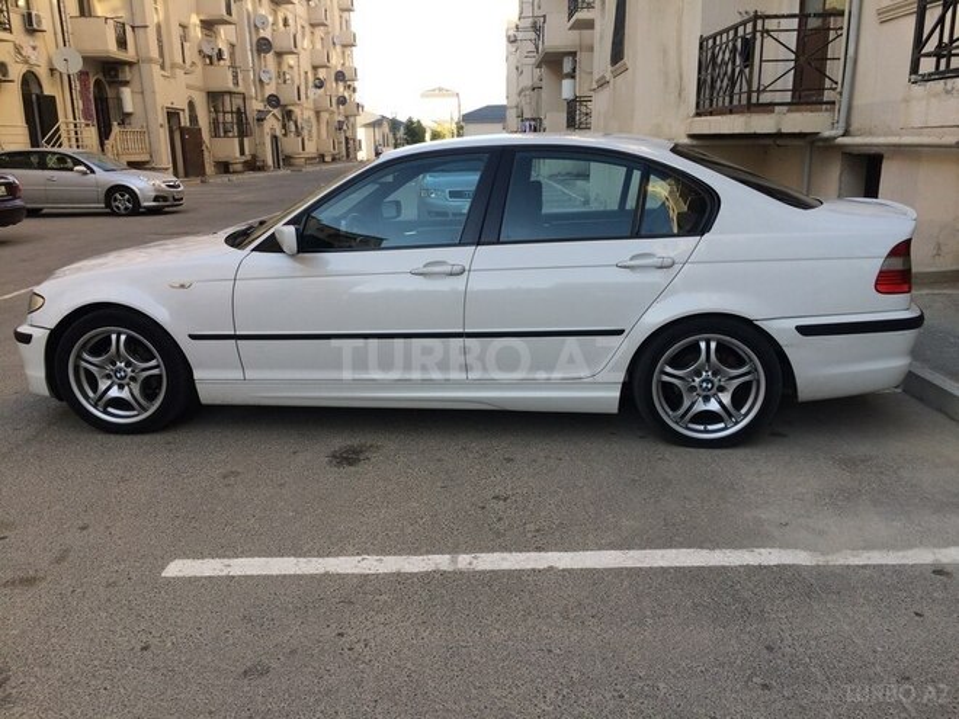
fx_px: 803
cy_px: 360
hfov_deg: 61.7
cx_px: 480
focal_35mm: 29
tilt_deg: -15.2
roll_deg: +0.6
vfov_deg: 48.2
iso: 32
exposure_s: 1/373
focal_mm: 4.15
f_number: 2.2
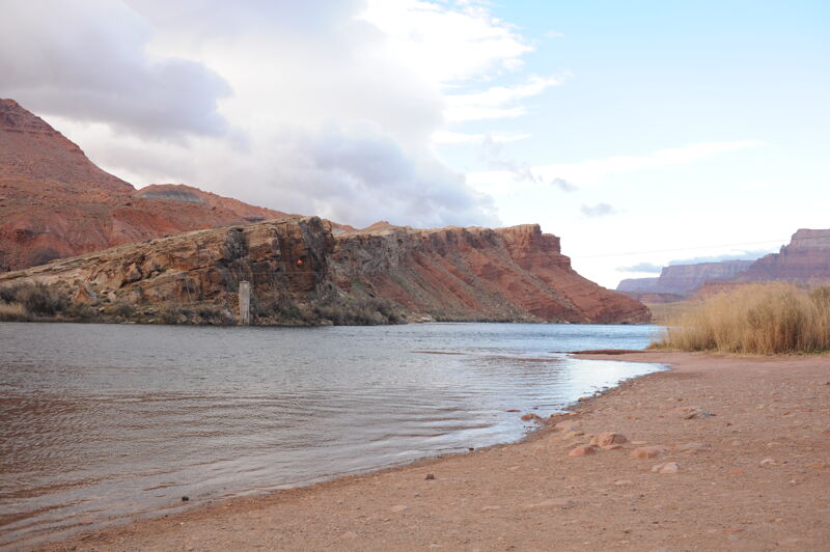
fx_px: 806
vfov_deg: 37.8
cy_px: 276
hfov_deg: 54.5
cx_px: 415
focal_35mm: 35
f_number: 6.3
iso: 200
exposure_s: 1/160
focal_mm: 35
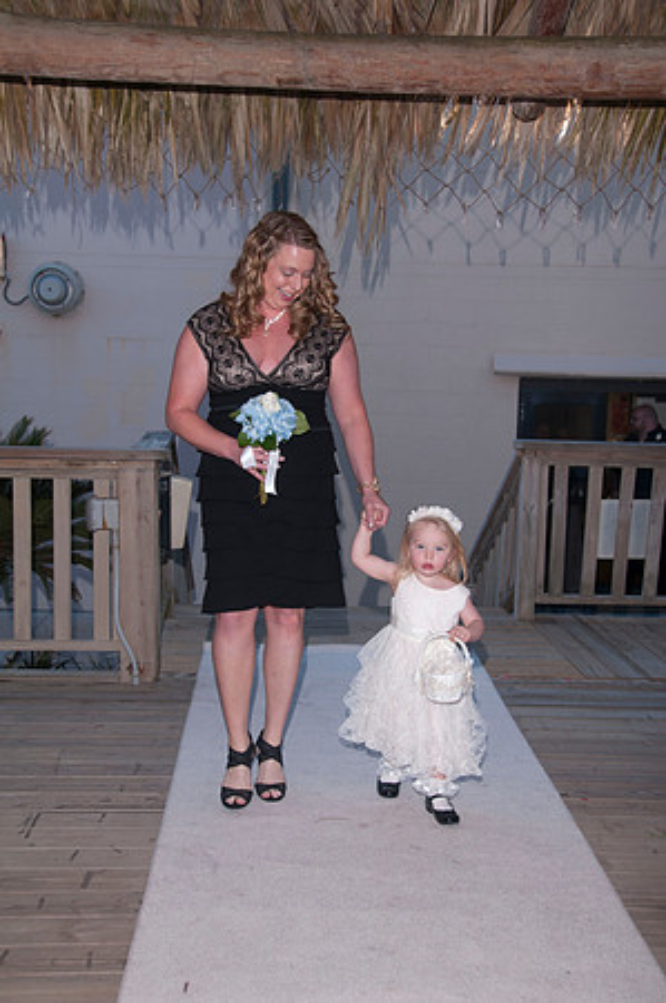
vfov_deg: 41.2
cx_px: 333
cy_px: 502
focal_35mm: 48
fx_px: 1335
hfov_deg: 28.0
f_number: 5.6
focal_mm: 32
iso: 100
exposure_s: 1/250
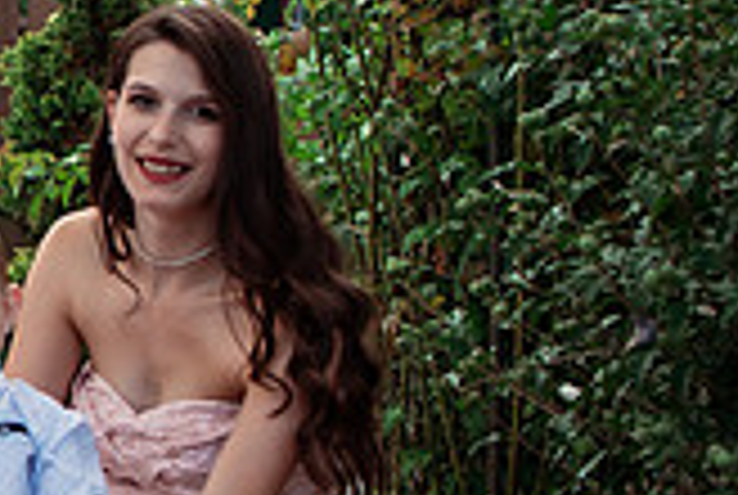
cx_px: -397
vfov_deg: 10.0
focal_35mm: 137
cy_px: 321
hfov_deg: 13.9
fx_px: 2814
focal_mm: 35
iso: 320
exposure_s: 1/320
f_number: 4
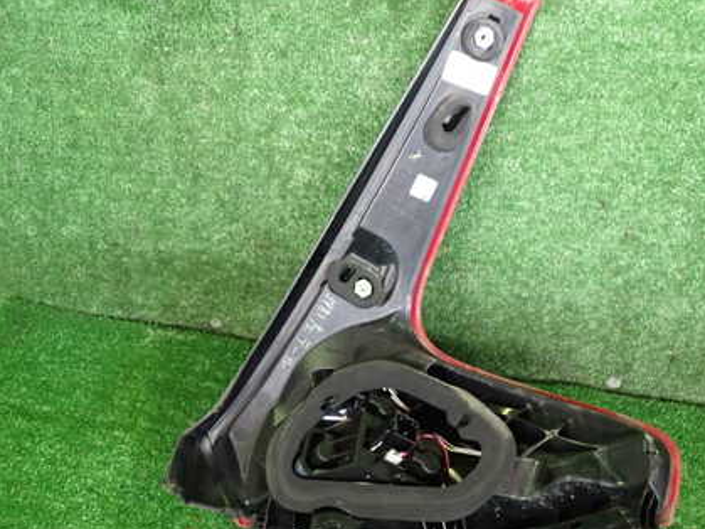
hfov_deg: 43.7
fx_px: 876
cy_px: 295
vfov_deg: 33.5
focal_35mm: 43
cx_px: 421
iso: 500
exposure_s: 1/30
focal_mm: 5.4
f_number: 2.3
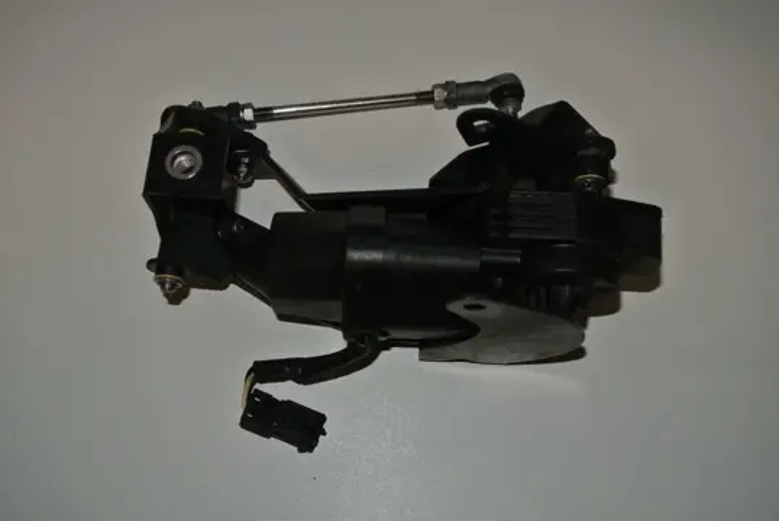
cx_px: 390
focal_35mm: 40
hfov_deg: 48.4
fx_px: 866
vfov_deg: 33.5
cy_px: 260
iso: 200
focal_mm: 15.1
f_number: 4.2
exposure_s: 1/60
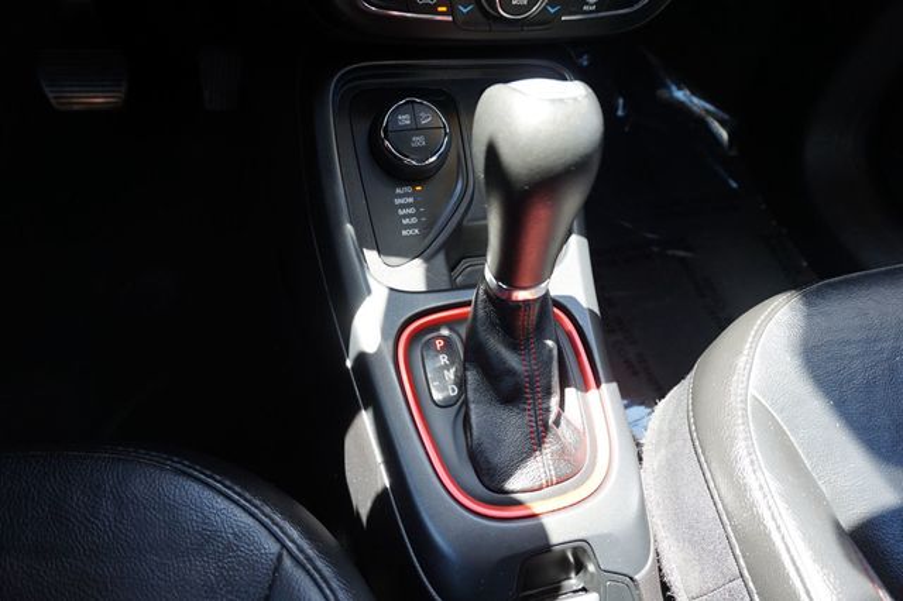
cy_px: 300
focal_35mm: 24
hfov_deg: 73.8
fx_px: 602
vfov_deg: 53.1
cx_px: 452
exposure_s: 1/60
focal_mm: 16
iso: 250
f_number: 4
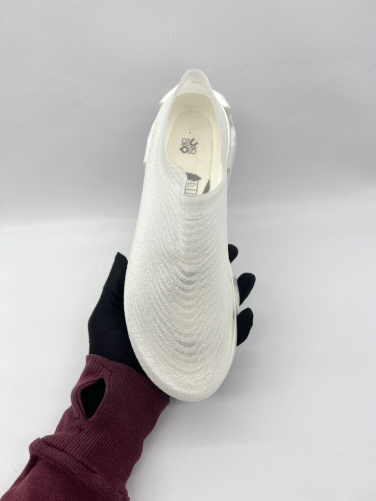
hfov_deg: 53.1
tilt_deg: -45.0
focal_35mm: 26
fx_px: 377
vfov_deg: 67.3
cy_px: 250
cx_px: 188
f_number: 1.5
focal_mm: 5.7
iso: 40
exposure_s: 1/169
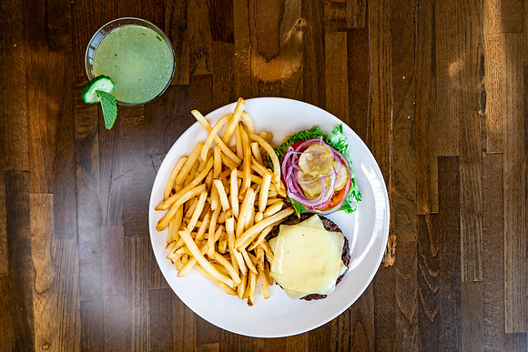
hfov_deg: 64.5
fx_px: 418
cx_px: 263
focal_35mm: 29
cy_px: 173
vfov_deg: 45.7
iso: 400
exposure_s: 1/50
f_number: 5.6
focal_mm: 28
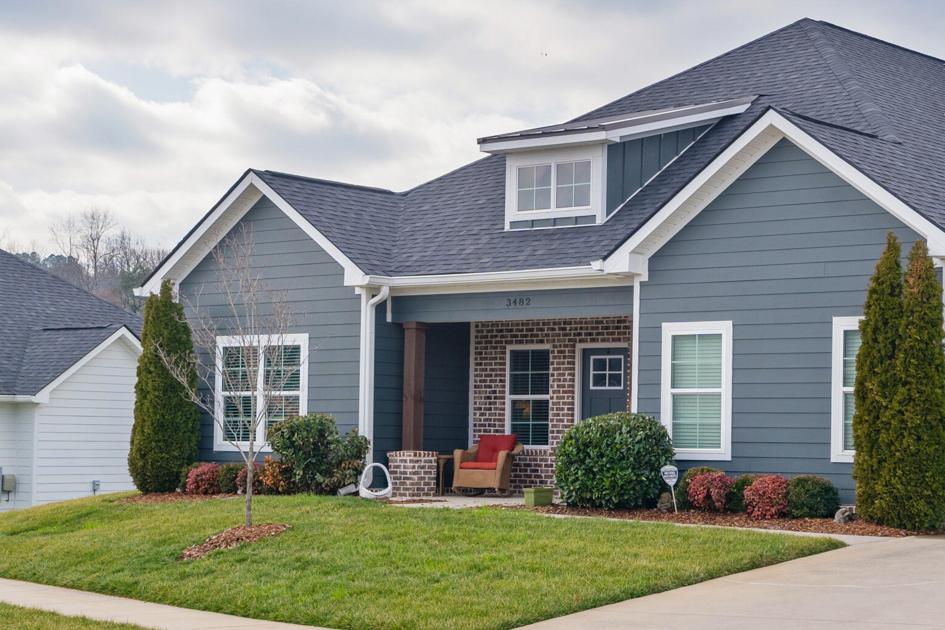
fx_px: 1785
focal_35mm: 68
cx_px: 783
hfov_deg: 28.9
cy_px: 356
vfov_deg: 20.0
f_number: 7.1
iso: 320
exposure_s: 1/500
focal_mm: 35
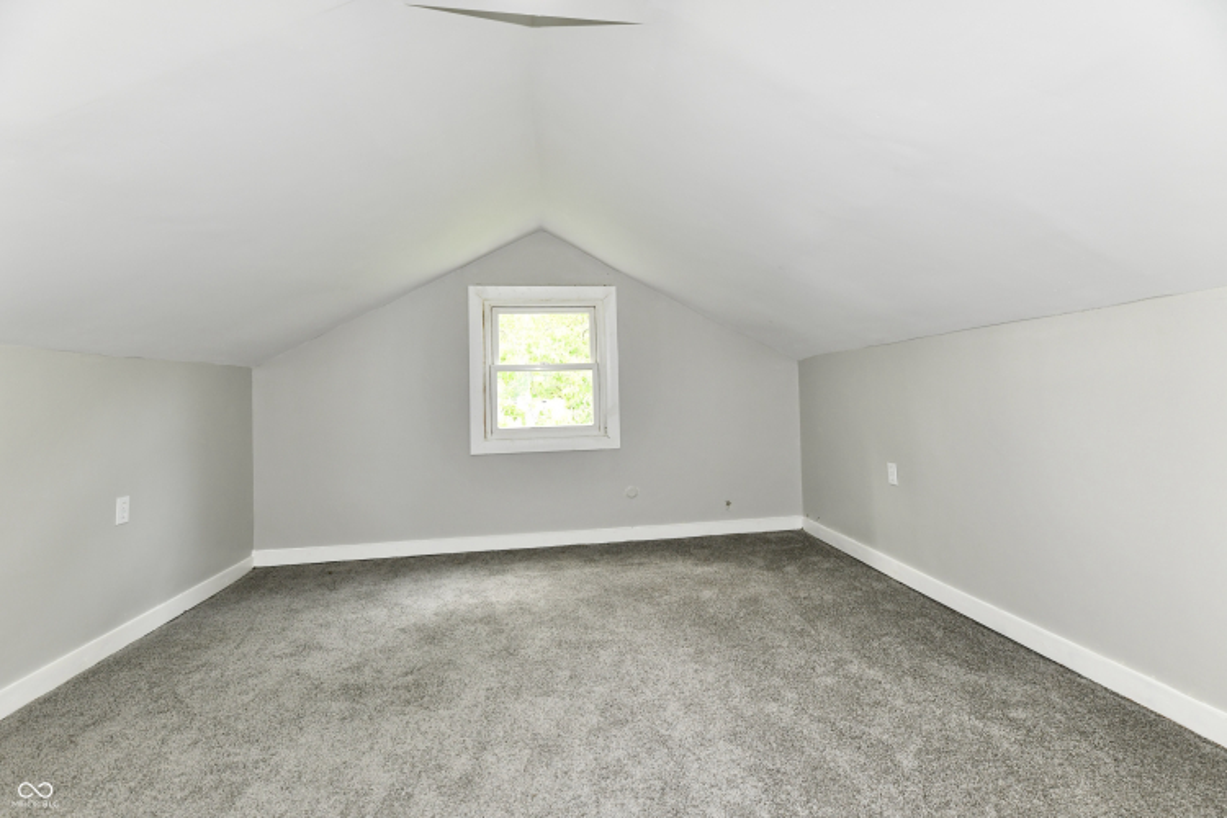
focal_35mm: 15
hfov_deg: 100.4
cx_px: 614
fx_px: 511
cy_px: 409
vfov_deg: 77.3
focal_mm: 15
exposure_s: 1/60
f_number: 6.3
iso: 640
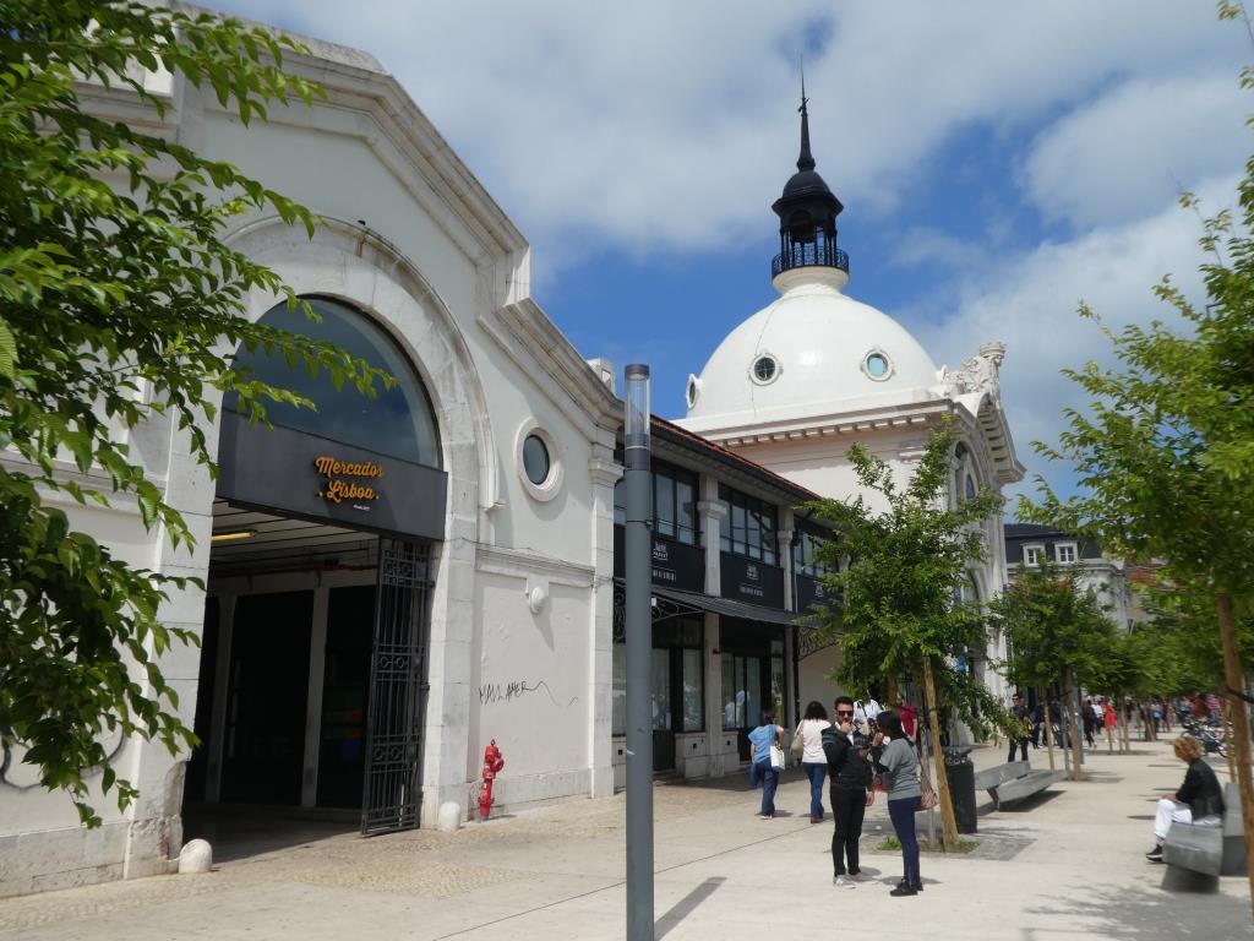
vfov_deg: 49.7
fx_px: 1014
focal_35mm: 28
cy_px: 470
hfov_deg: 63.4
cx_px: 627
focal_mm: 5
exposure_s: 1/1000
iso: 80
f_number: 4.5
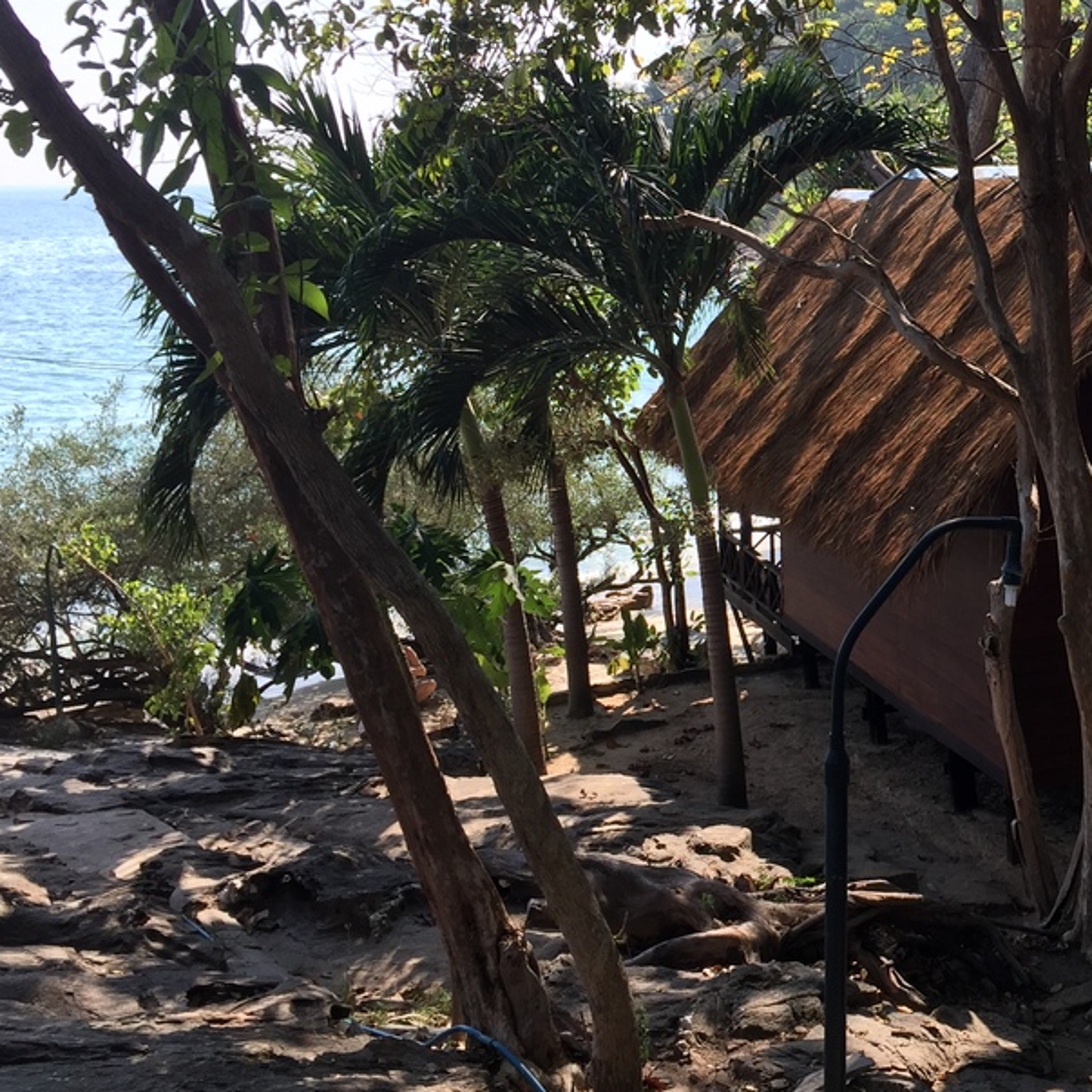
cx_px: 1039
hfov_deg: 31.4
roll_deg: -0.6
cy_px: 407
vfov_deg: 33.2
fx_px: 1820
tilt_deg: -7.6
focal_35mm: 51
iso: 32
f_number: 2.2
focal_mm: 4.15
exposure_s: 1/807
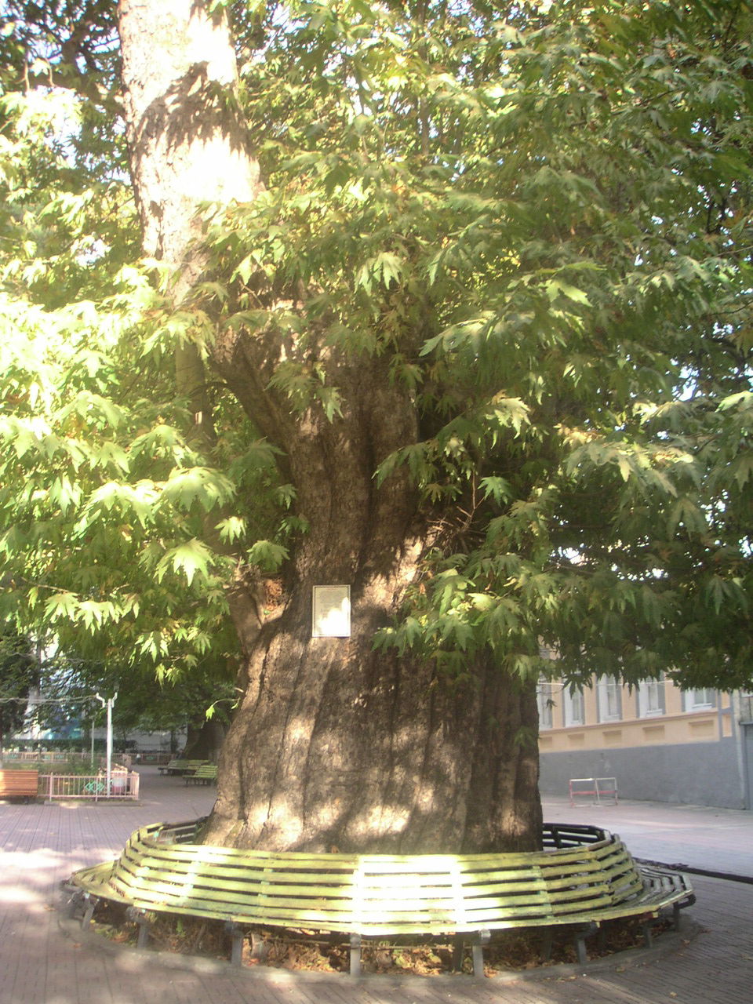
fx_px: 1102
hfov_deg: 37.7
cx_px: 376
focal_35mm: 38
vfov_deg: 49.0
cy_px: 502
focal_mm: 6
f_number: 2.8
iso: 50
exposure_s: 1/60
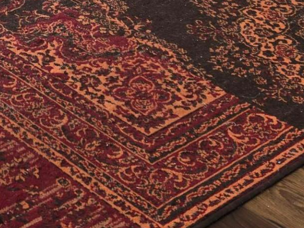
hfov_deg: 16.2
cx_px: -176
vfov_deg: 11.8
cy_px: -258
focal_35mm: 109
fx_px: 957
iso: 10
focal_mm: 6.5
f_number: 1.4
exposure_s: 1/120
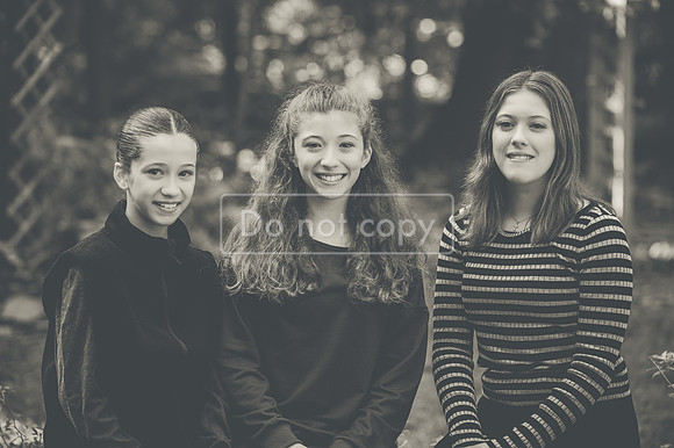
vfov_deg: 11.0
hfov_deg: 16.4
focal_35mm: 125
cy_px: 224
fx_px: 2339
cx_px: 337
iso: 1600
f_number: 3.5
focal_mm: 125
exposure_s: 1/250
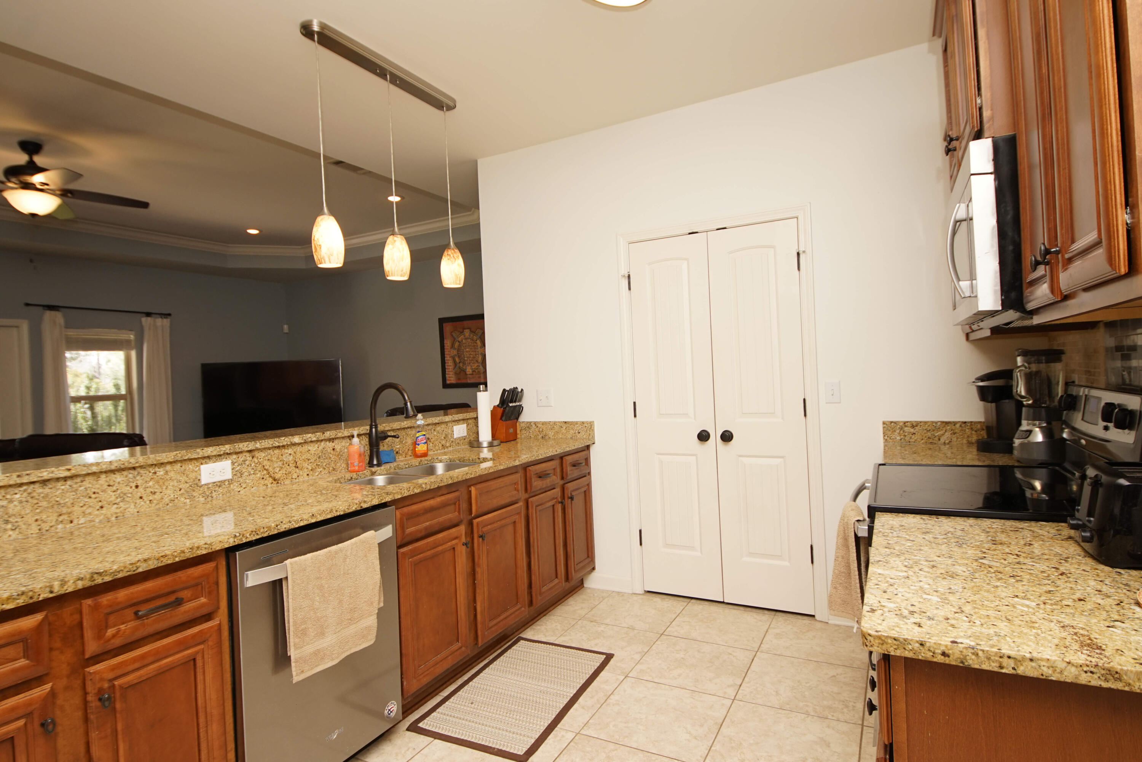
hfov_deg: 90.0
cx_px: 571
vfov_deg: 67.4
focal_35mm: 18
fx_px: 571
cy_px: 381
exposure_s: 1/60
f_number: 5
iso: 250
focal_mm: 12
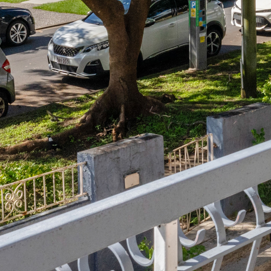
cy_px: -139
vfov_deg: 17.0
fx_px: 815
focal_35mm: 92
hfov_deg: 18.5
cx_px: 248
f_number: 10
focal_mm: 14
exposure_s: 1/640
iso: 320
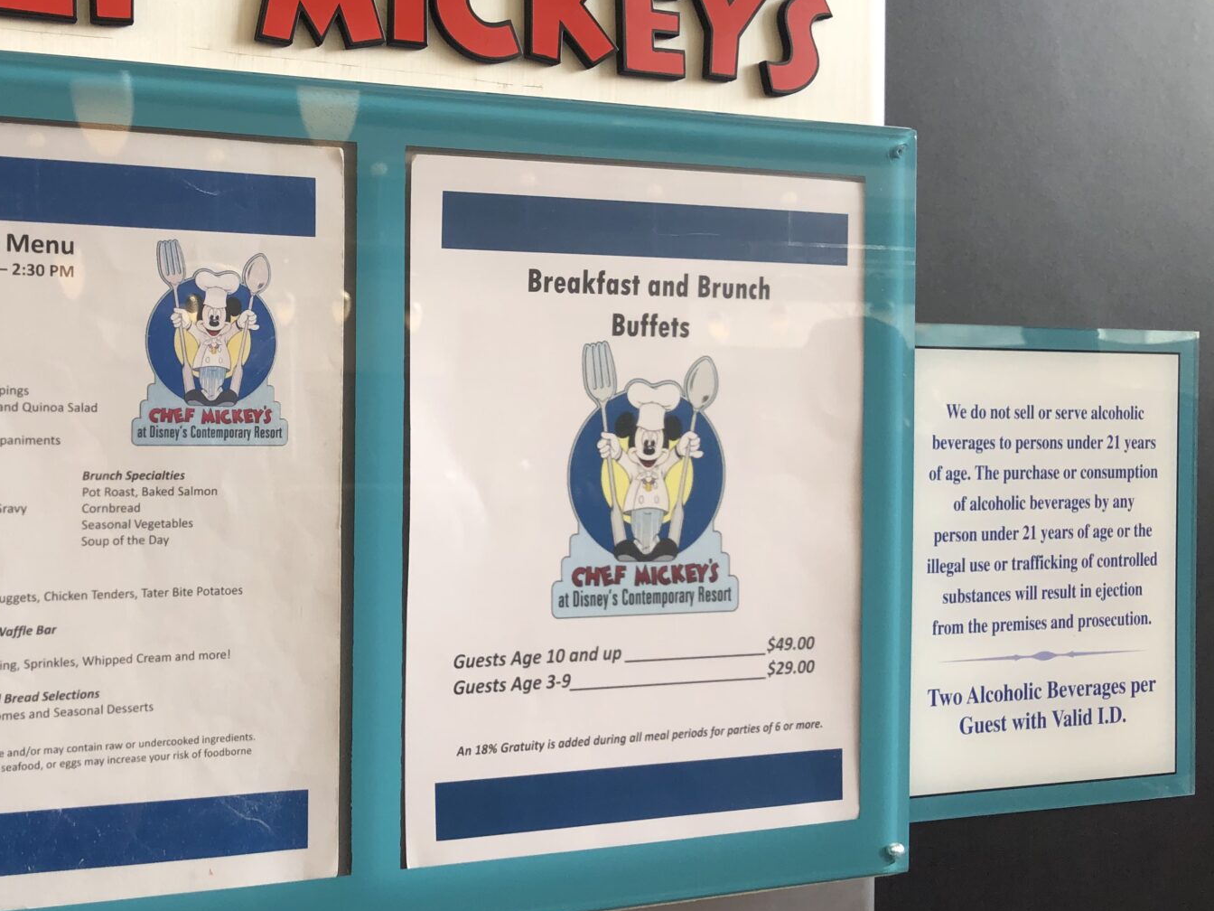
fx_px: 1403
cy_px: 415
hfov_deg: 45.8
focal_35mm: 40
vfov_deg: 35.9
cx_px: 369
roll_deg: +0.0
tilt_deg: -2.6
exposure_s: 1/120
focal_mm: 3.99
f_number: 1.8
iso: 50
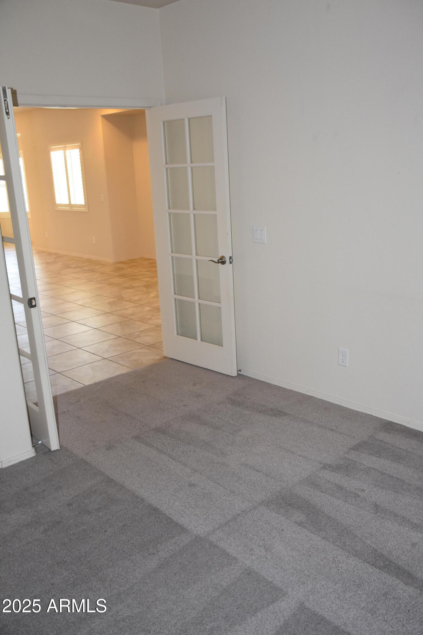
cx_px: 212
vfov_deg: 57.2
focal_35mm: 33
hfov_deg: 40.0
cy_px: 318
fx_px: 582
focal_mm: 22
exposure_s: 1/60
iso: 900
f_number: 4
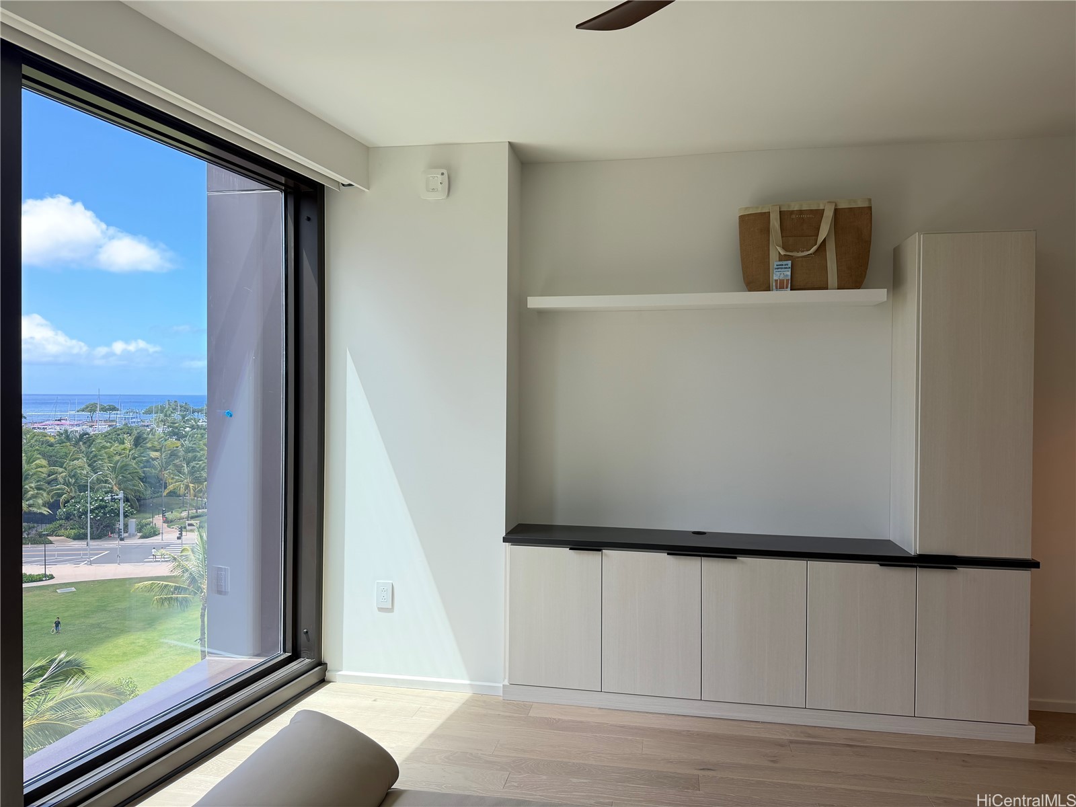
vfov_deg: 56.8
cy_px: 404
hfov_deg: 71.6
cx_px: 538
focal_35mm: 24
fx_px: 746
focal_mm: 6.76
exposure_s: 1/126
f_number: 1.78
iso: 100
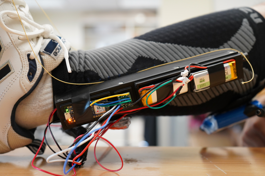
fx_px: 324
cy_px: 88
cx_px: 132
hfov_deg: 44.5
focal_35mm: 44
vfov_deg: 30.5
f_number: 4.5
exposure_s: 1/160
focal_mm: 44
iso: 2000
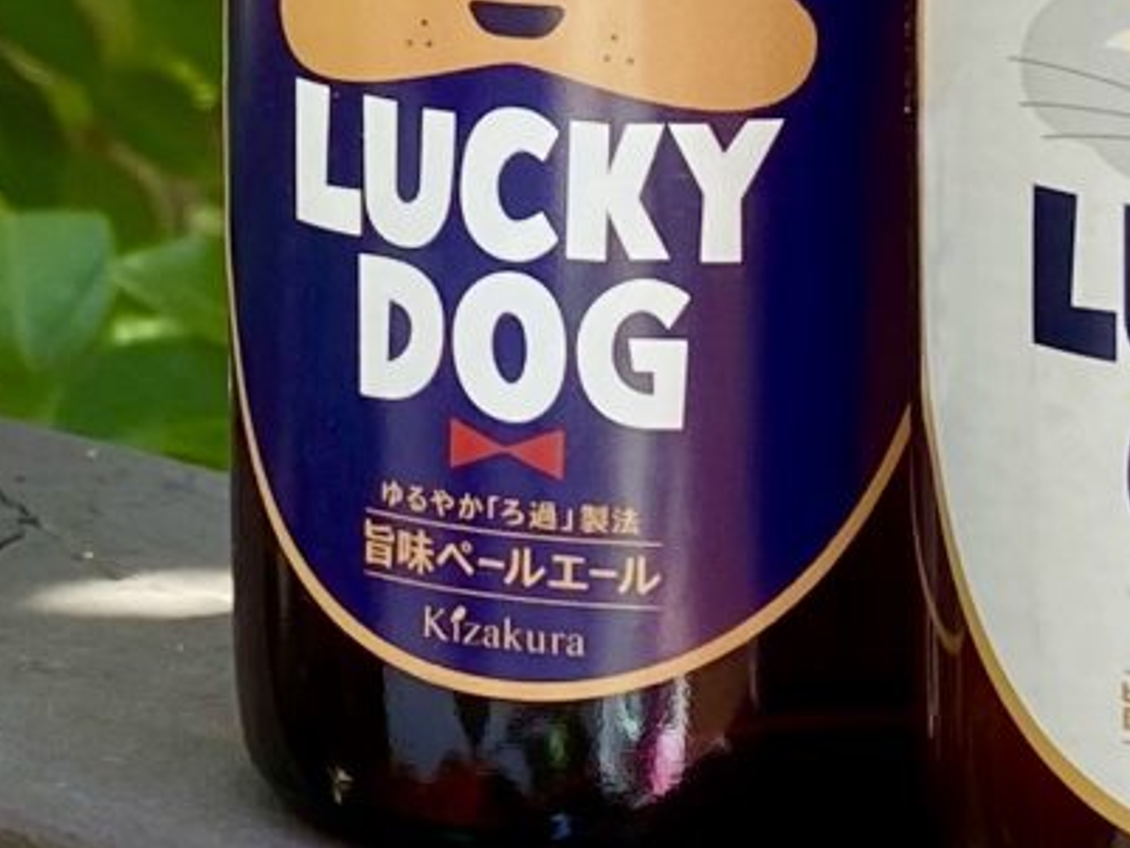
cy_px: -96
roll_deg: -0.5
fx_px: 5421
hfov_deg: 11.9
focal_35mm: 166
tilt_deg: -6.7
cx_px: 341
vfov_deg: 8.9
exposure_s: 1/157
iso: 32
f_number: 1.8
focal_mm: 4.25
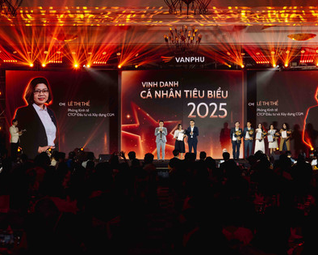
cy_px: 130
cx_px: 183
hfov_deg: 30.4
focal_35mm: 62
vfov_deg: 24.6
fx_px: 583
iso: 1600
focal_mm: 52
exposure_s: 1/100
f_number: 5
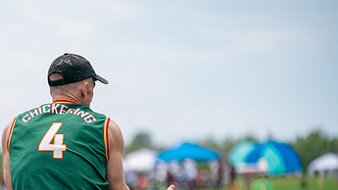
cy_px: 175
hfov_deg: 9.6
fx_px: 2007
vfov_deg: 5.4
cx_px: 69
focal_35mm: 224
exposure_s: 1/8000
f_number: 2.8
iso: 500
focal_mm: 127
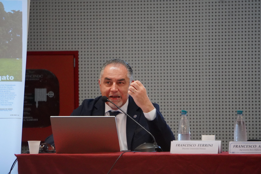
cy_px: 87
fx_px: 2284
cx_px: 130
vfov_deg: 4.4
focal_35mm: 315
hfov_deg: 6.5
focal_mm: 210
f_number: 6.3
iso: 6400
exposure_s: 1/160
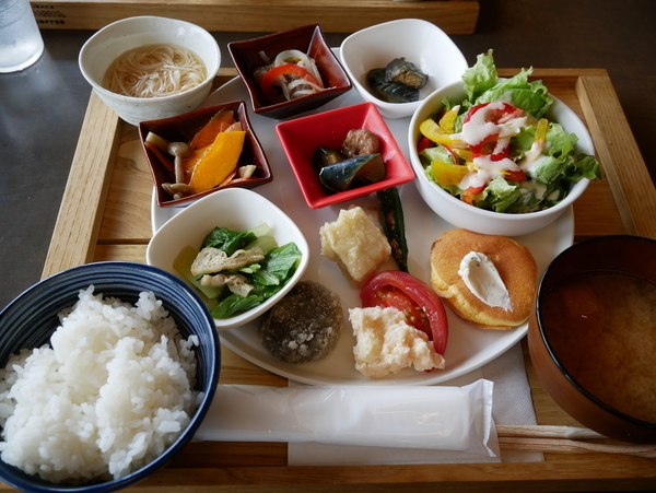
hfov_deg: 53.9
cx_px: 328
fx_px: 645
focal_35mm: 34
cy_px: 246
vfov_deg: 41.8
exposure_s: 1/125
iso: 200
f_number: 4.5
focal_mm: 17
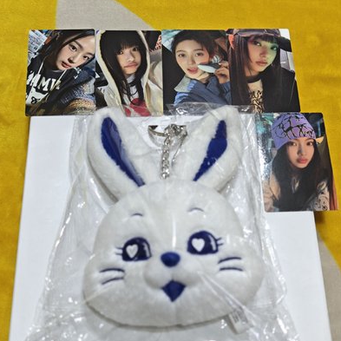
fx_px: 468
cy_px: 217
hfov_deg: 40.0
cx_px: 170
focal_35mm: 42
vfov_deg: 39.7
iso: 400
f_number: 1.62
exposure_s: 1/120
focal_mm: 6.55
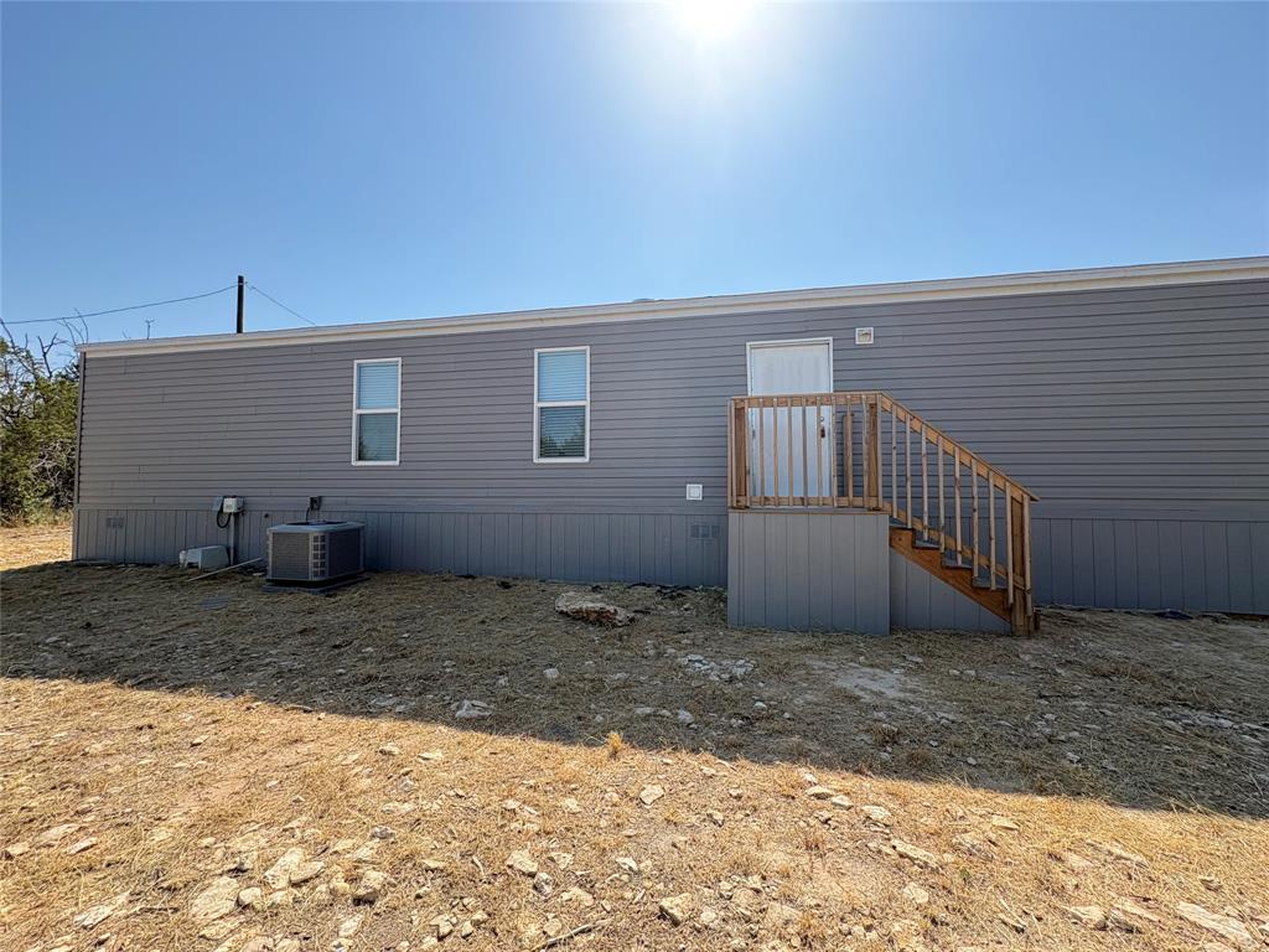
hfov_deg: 102.1
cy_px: 476
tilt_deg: +3.0
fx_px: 513
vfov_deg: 85.7
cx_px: 634
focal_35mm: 14
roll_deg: +1.3
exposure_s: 1/707
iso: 64
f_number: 2.2
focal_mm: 2.22
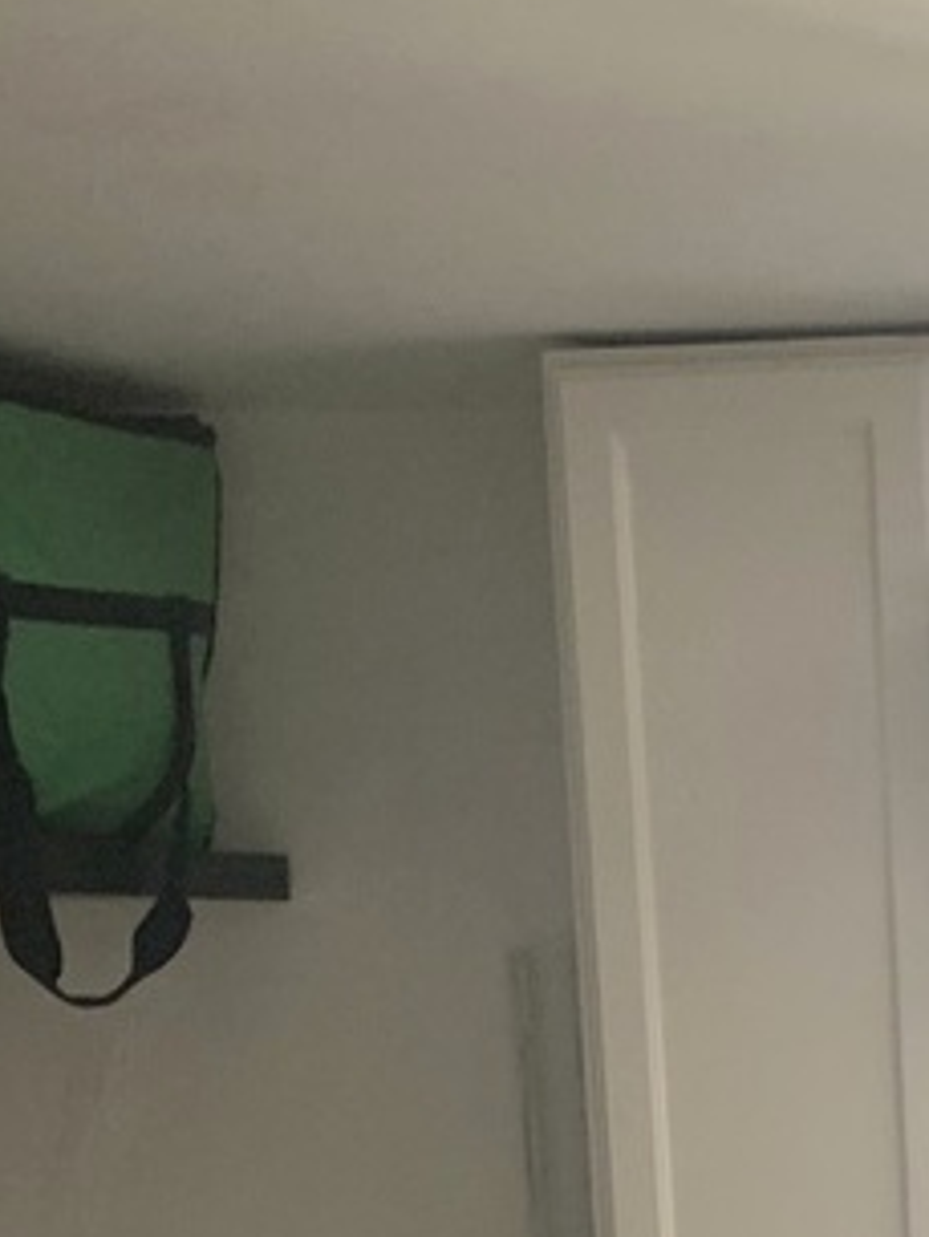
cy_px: 1541
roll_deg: +0.5
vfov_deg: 19.8
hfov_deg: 15.2
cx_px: 1282
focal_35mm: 92
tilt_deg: -11.8
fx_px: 3290
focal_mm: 4.25
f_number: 1.8
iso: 125
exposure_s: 1/60
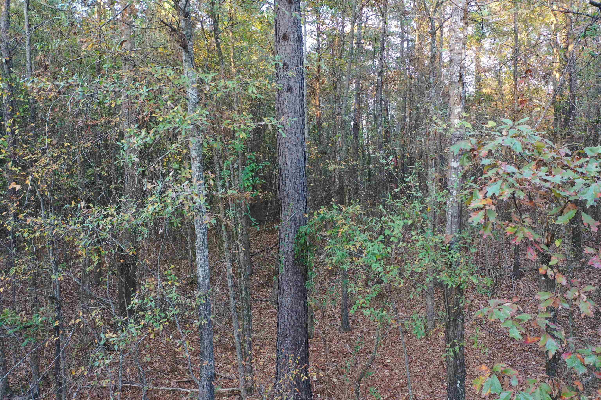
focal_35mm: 28
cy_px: 200
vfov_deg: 46.4
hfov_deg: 65.5
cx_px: 300
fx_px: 467
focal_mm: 10.26
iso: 250
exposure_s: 1/30
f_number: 2.8
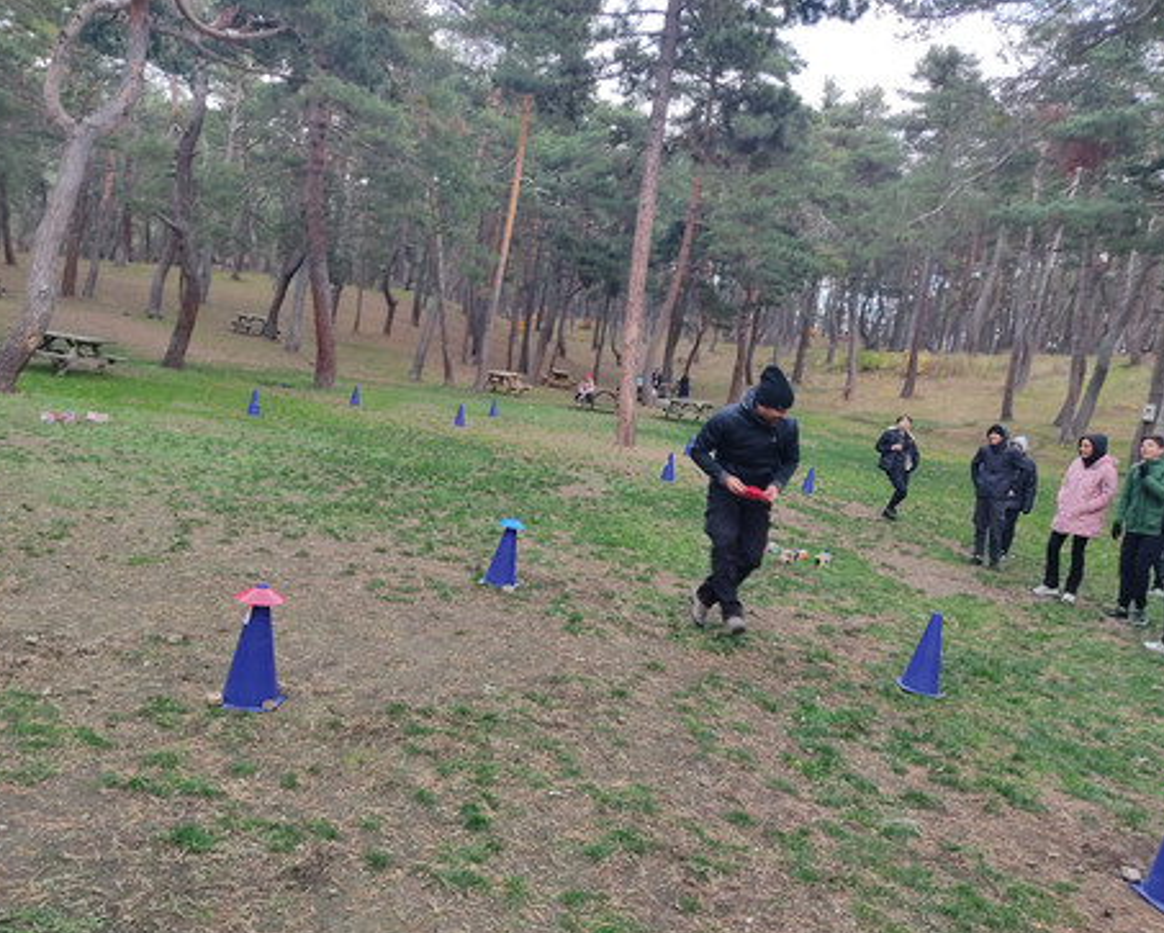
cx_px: 568
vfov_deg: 51.6
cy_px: 474
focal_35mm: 28
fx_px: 965
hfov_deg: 62.2
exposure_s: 1/114
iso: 100
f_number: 1.79
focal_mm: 4.74
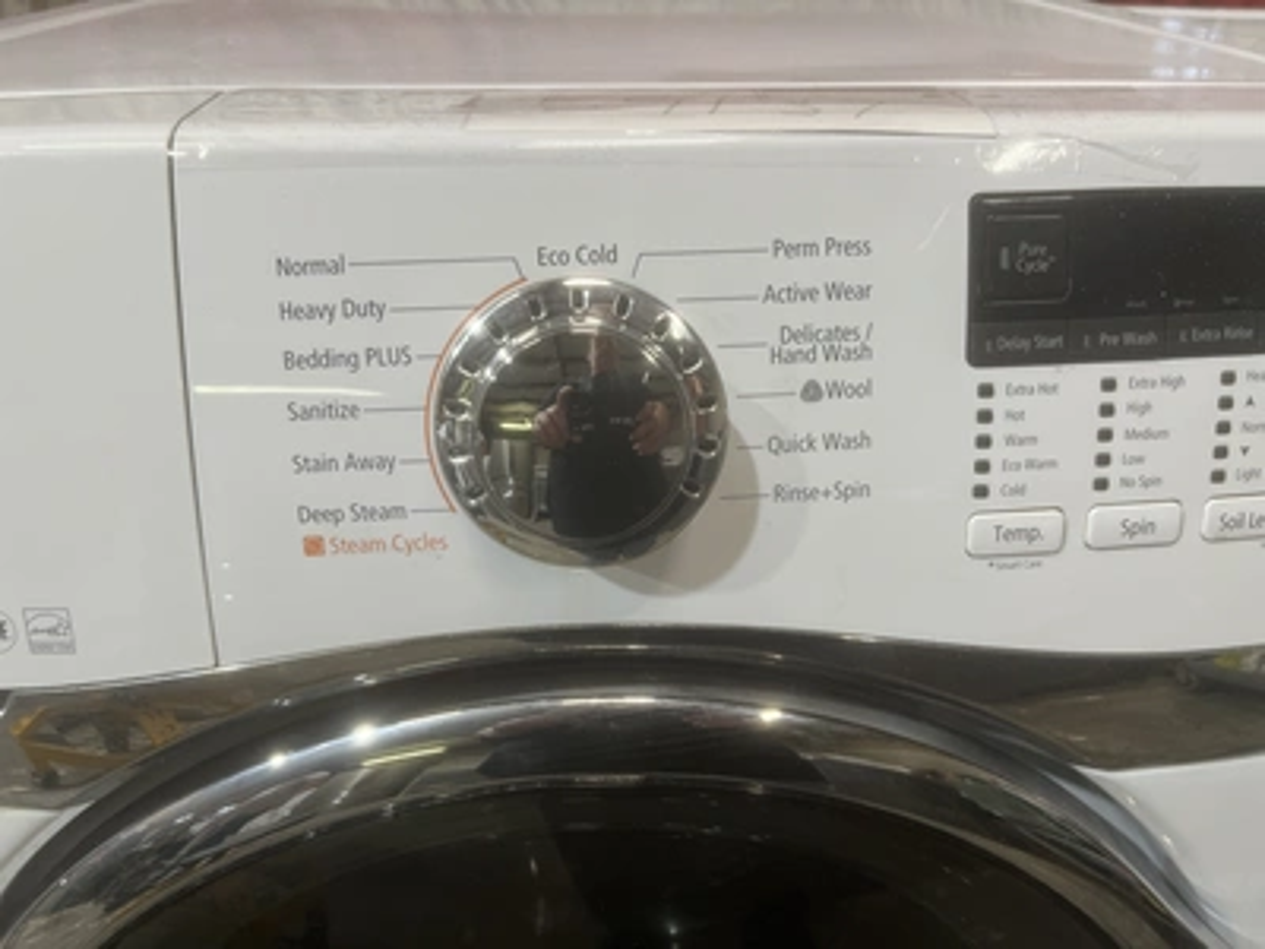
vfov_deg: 53.1
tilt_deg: -30.2
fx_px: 950
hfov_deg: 67.3
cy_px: 474
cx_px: 632
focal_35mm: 26
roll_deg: +1.5
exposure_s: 1/120
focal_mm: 5.1
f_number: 1.6
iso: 100
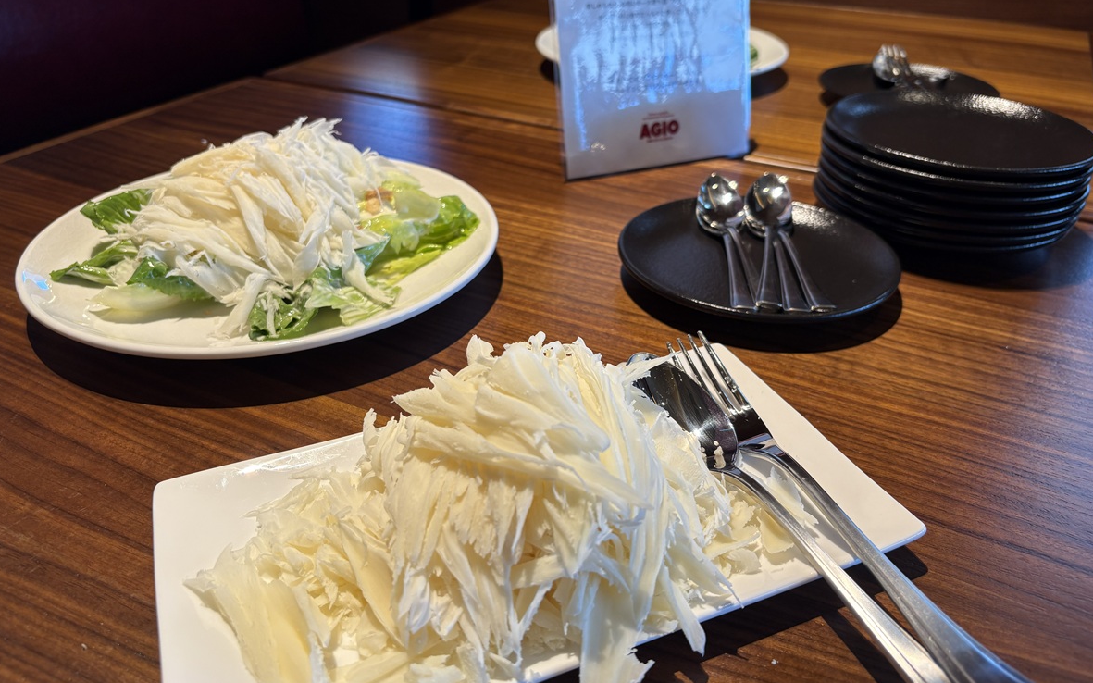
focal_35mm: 28
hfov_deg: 66.5
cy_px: 317
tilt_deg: -30.5
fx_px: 834
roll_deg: +0.1
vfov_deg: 44.5
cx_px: 549
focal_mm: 5.96
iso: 40
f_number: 1.6
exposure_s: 1/100
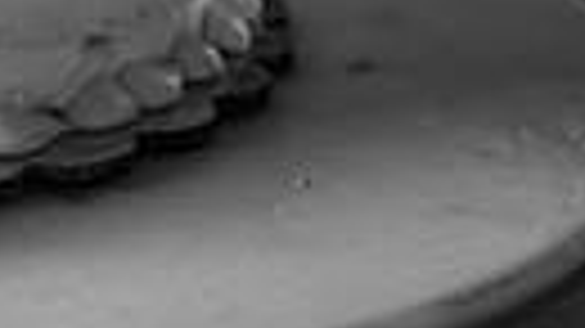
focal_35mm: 162
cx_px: -364
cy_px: -373
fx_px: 2512
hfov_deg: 12.5
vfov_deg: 7.2
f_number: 4.5
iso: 320
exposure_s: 1/200
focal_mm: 34
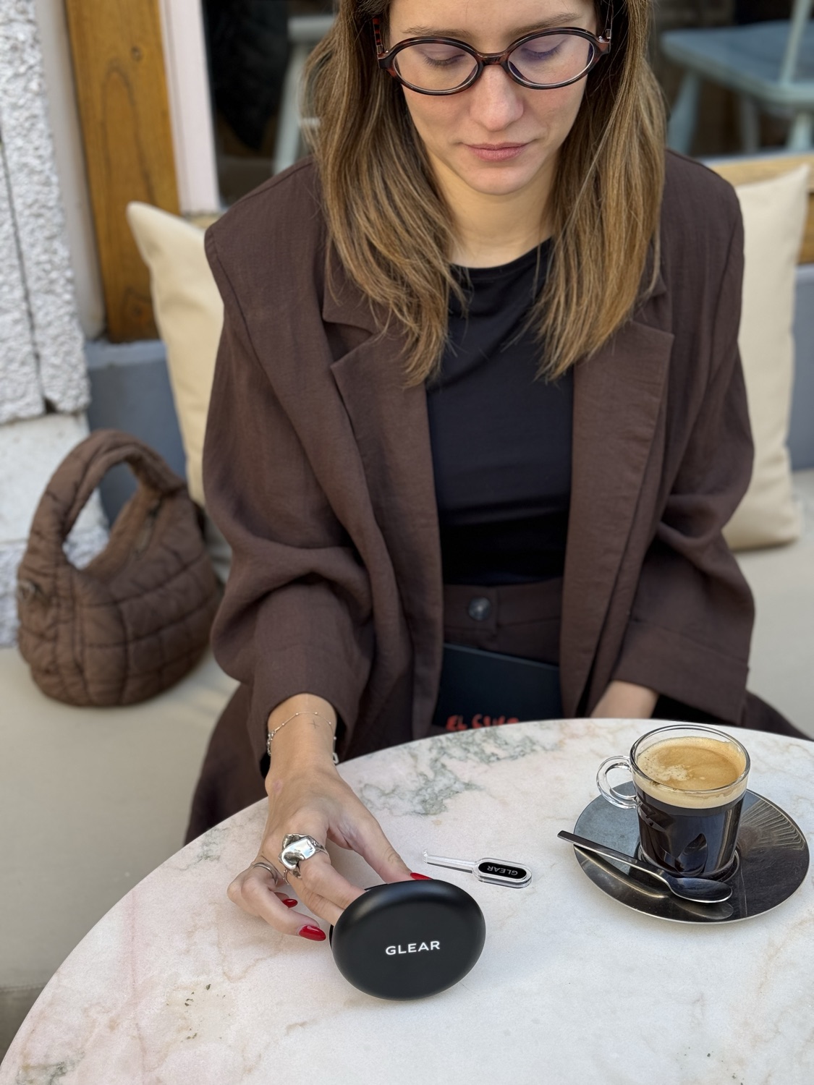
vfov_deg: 39.7
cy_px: 542
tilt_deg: -27.2
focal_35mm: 48
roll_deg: +1.5
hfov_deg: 30.3
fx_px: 1505
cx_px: 407
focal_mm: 6.76
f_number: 1.78
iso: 64
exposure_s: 1/194
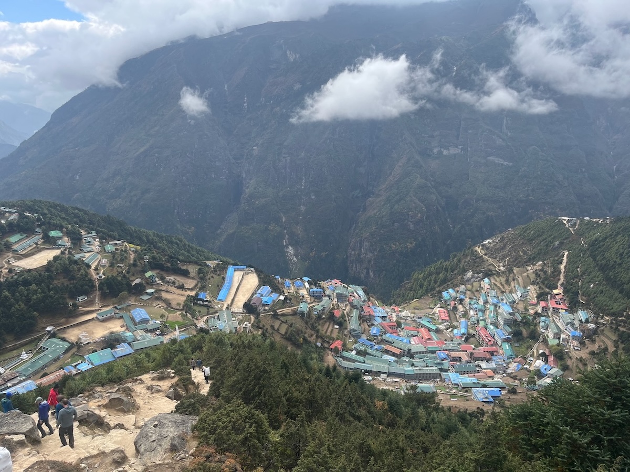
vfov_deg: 53.1
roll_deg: -2.4
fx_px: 473
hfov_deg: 67.3
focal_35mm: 26
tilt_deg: -16.9
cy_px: 236
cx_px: 315
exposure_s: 1/1477
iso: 50
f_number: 1.6
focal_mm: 5.1
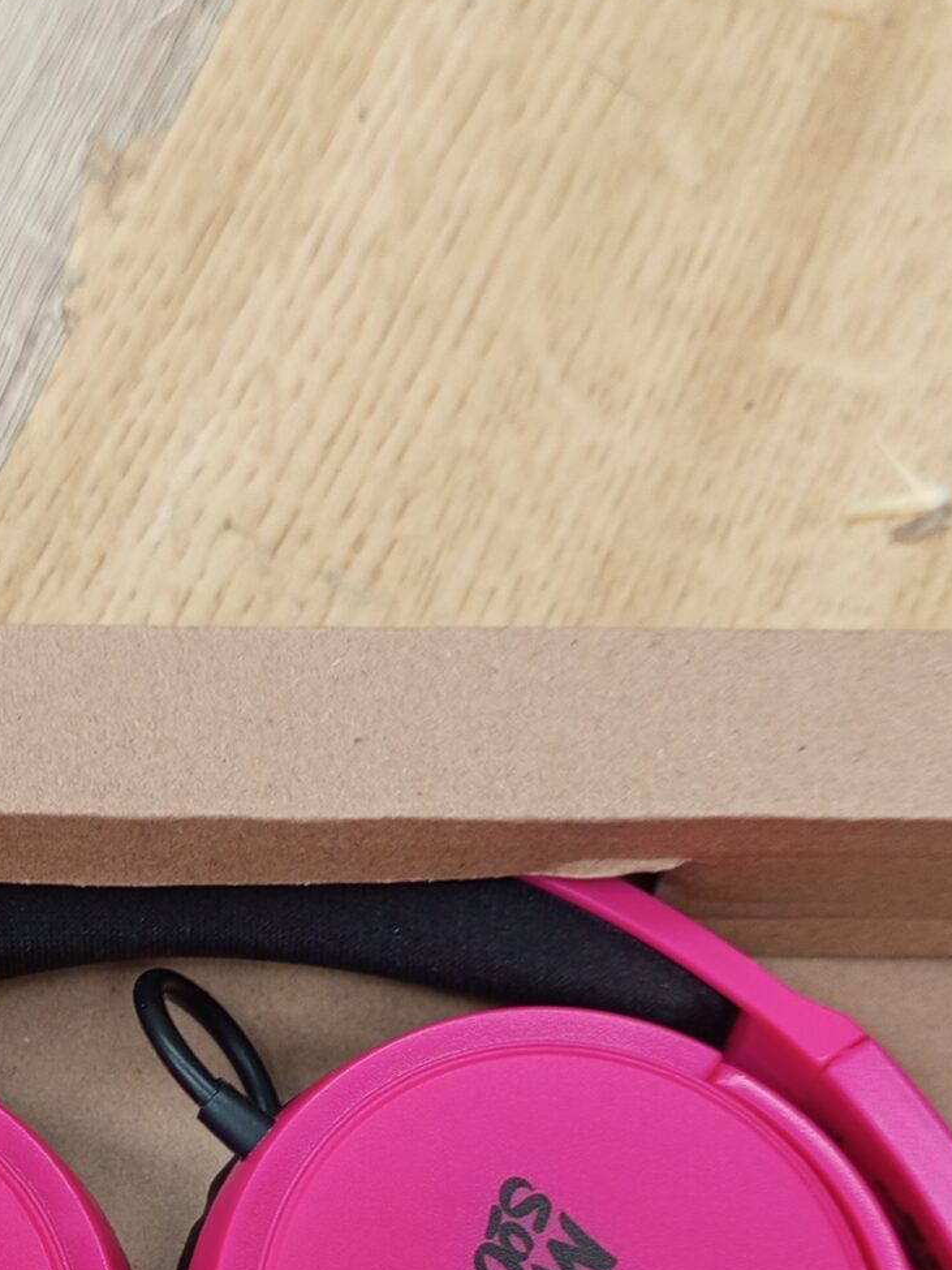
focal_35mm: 63
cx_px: 152
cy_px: 1047
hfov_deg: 22.9
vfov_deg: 29.9
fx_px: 2311
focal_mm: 5.24
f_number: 1.7
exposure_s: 1/100
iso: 137
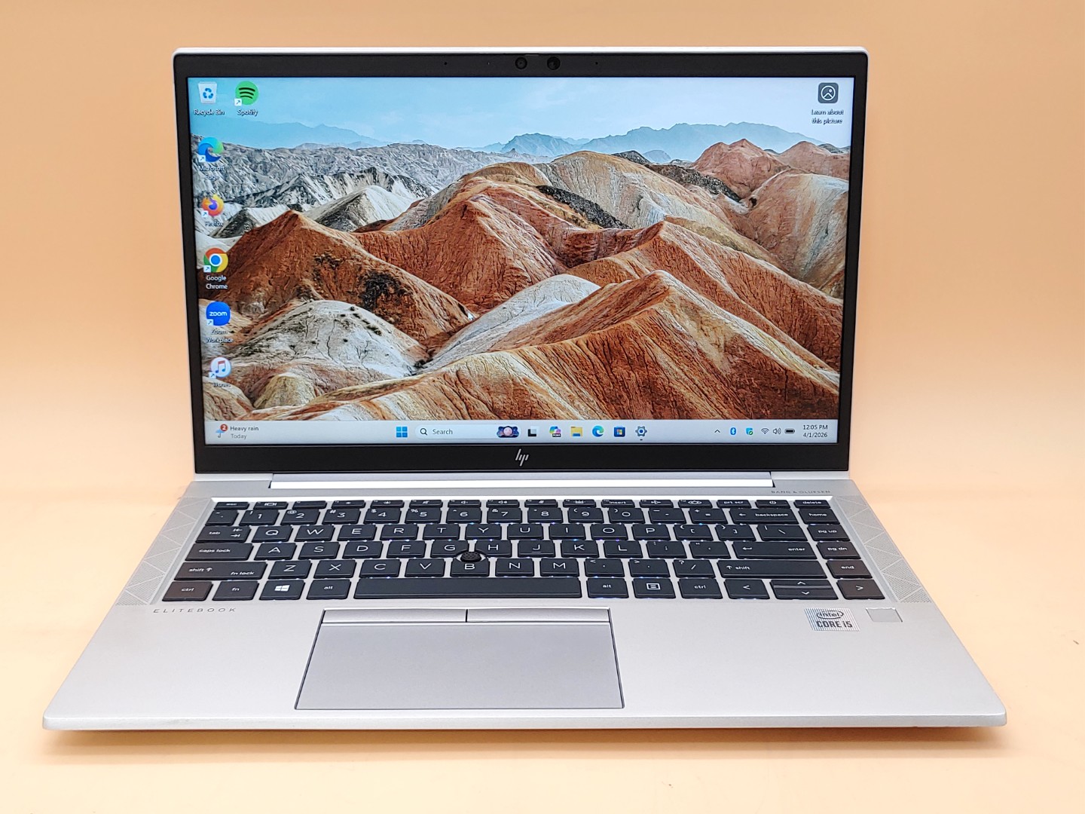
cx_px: 542
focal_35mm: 39
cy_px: 407
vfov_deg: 36.8
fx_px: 1222
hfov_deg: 47.9
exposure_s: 1/68
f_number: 1.8
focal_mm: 4.36
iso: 50
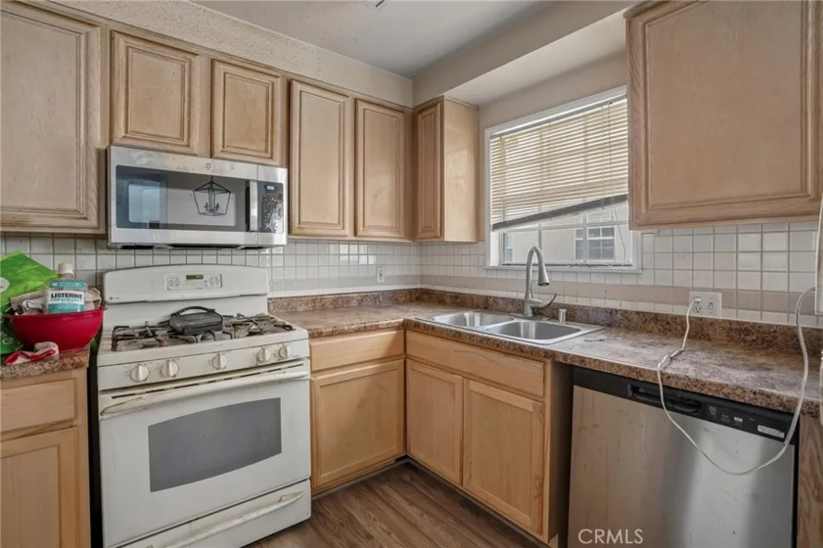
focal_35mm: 16
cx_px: 412
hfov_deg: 96.8
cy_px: 274
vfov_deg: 73.7
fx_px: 366
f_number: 8
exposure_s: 1/5
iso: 400
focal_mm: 16
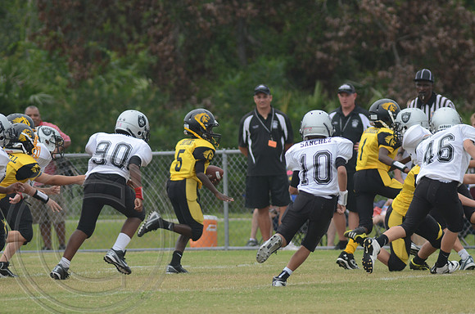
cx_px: 238
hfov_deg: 5.1
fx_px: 5332
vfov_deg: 3.4
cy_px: 157
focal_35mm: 405
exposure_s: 1/800
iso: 400
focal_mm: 270
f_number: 6.3
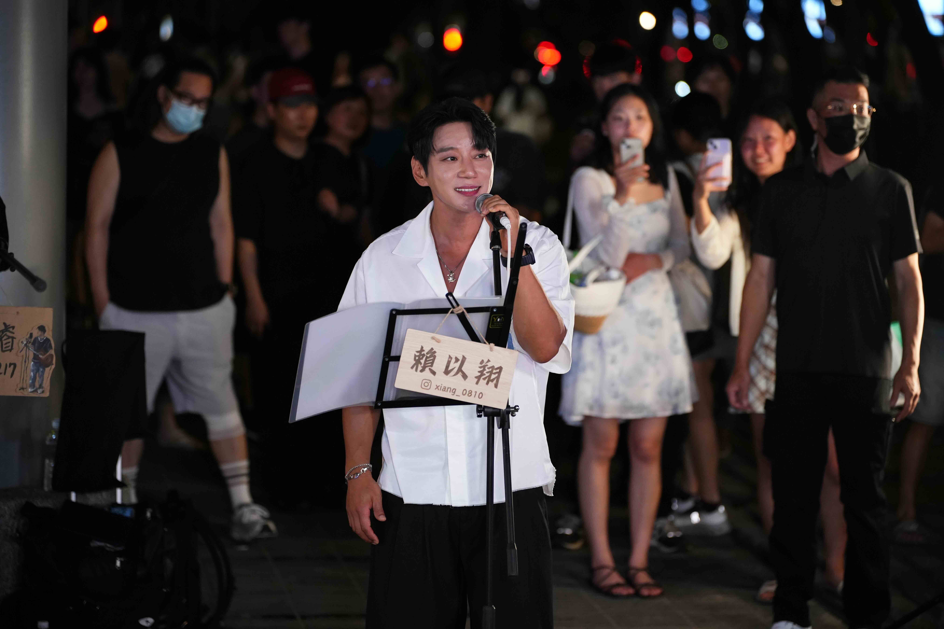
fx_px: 3042
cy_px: 314
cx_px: 472
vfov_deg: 11.8
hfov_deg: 17.6
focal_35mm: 116
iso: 3200
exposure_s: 1/250
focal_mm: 116
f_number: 2.8
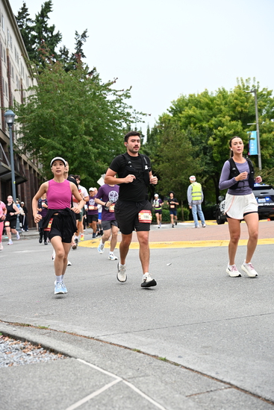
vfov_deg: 35.0
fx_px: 650
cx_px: 137
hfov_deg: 23.8
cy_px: 205
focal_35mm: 57
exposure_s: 1/800
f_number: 4
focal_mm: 57
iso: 1600
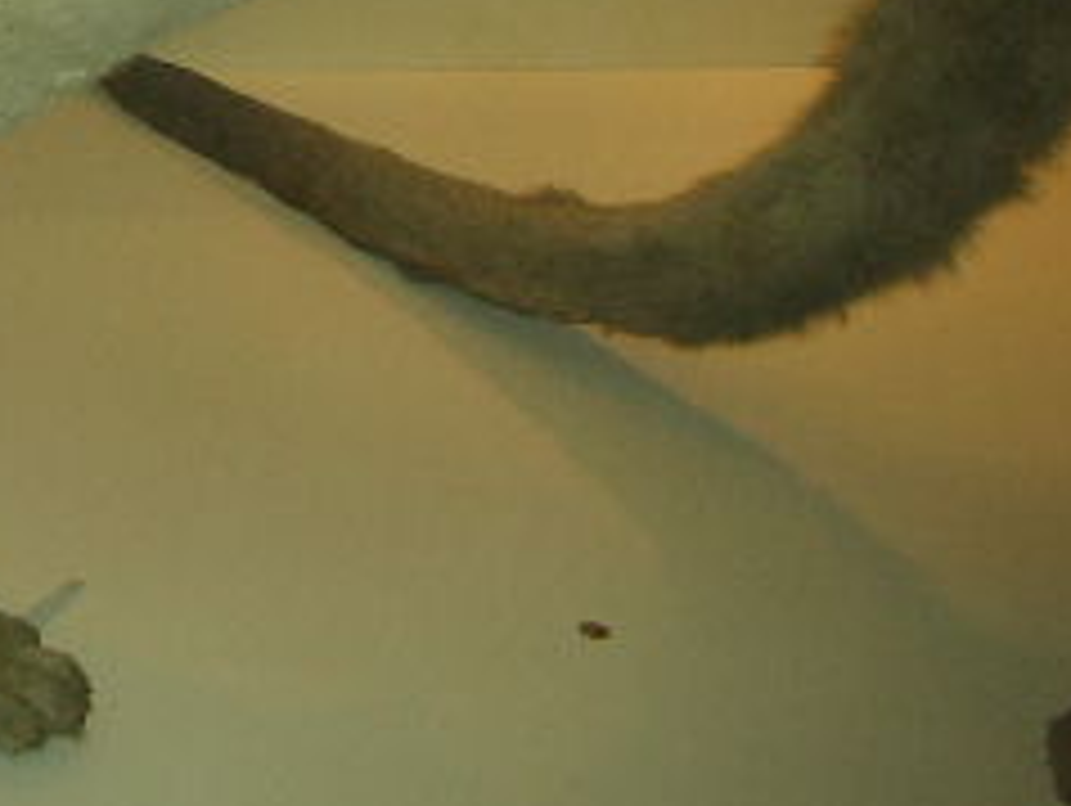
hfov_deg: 19.2
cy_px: -171
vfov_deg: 15.2
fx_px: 2911
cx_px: -346
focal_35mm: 94
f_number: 3
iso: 50
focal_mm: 5.8
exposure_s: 1/60.1
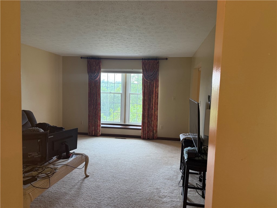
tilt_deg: -3.5
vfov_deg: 56.8
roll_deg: -3.1
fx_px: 192
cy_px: 104
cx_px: 138
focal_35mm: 24
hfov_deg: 71.6
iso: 320
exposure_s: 1/120
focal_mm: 6.76
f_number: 1.78
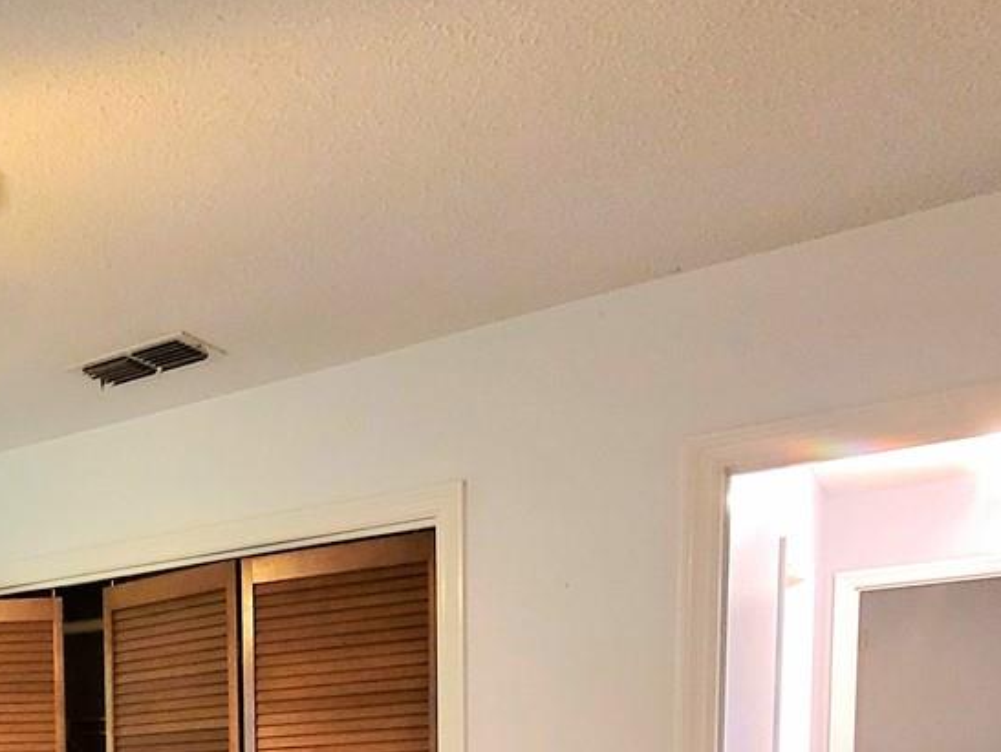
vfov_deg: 31.9
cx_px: -79
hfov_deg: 40.4
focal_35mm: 38
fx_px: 1100
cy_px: 886
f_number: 2.2
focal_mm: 2.2
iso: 320
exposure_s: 1/30
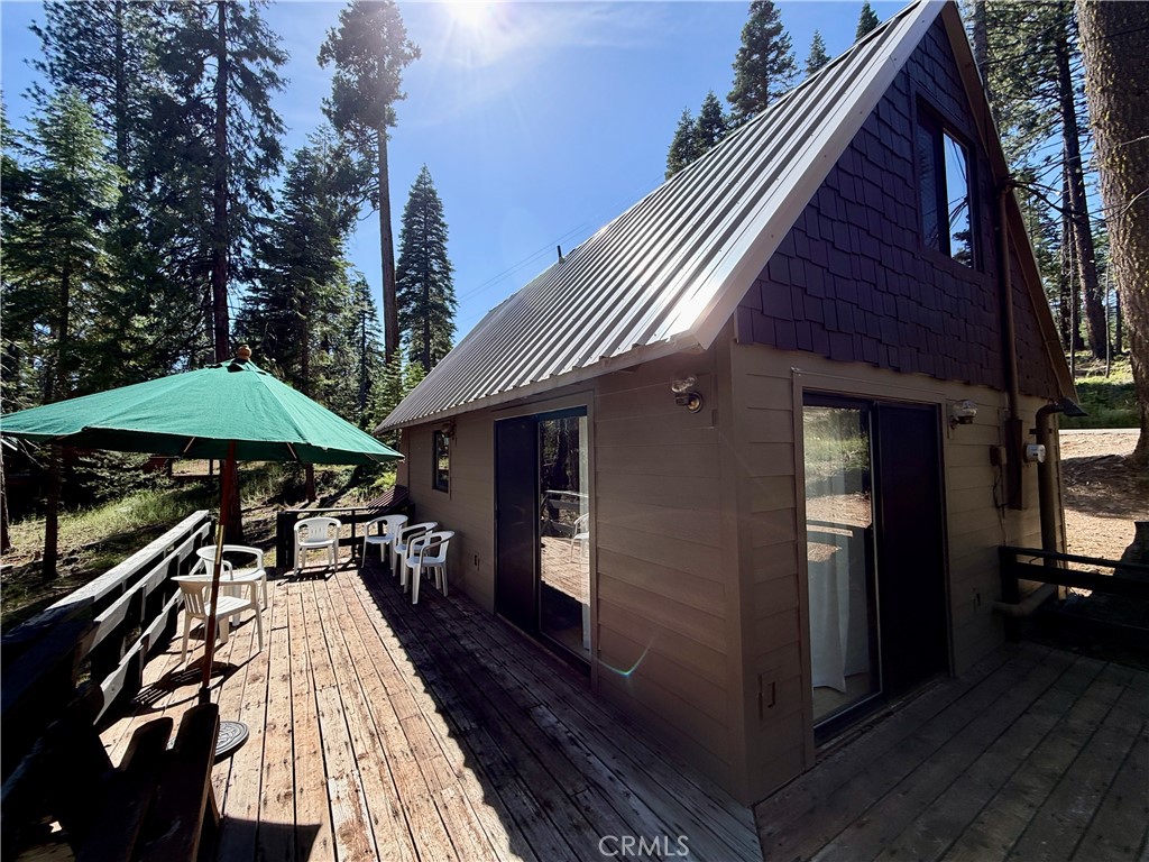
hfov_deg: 102.1
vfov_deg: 85.7
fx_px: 465
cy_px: 431
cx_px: 574
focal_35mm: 14
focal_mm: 2.22
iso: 40
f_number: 2.2
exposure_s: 1/770
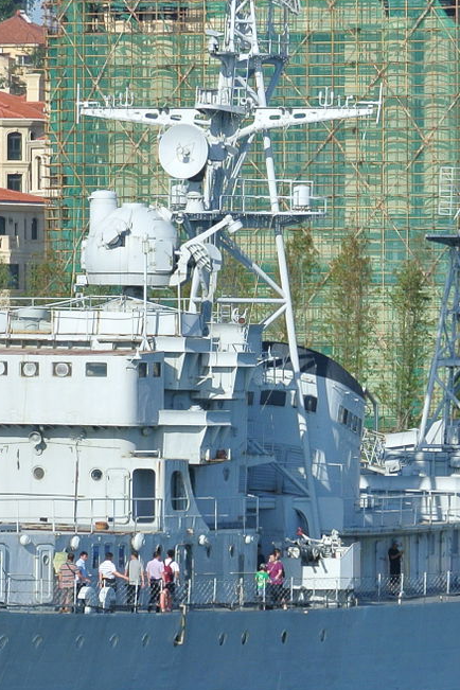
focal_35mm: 422
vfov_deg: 4.9
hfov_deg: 3.3
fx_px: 8088
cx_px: 122
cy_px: 385
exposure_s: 1/800
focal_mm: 53.1
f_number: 5
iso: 100
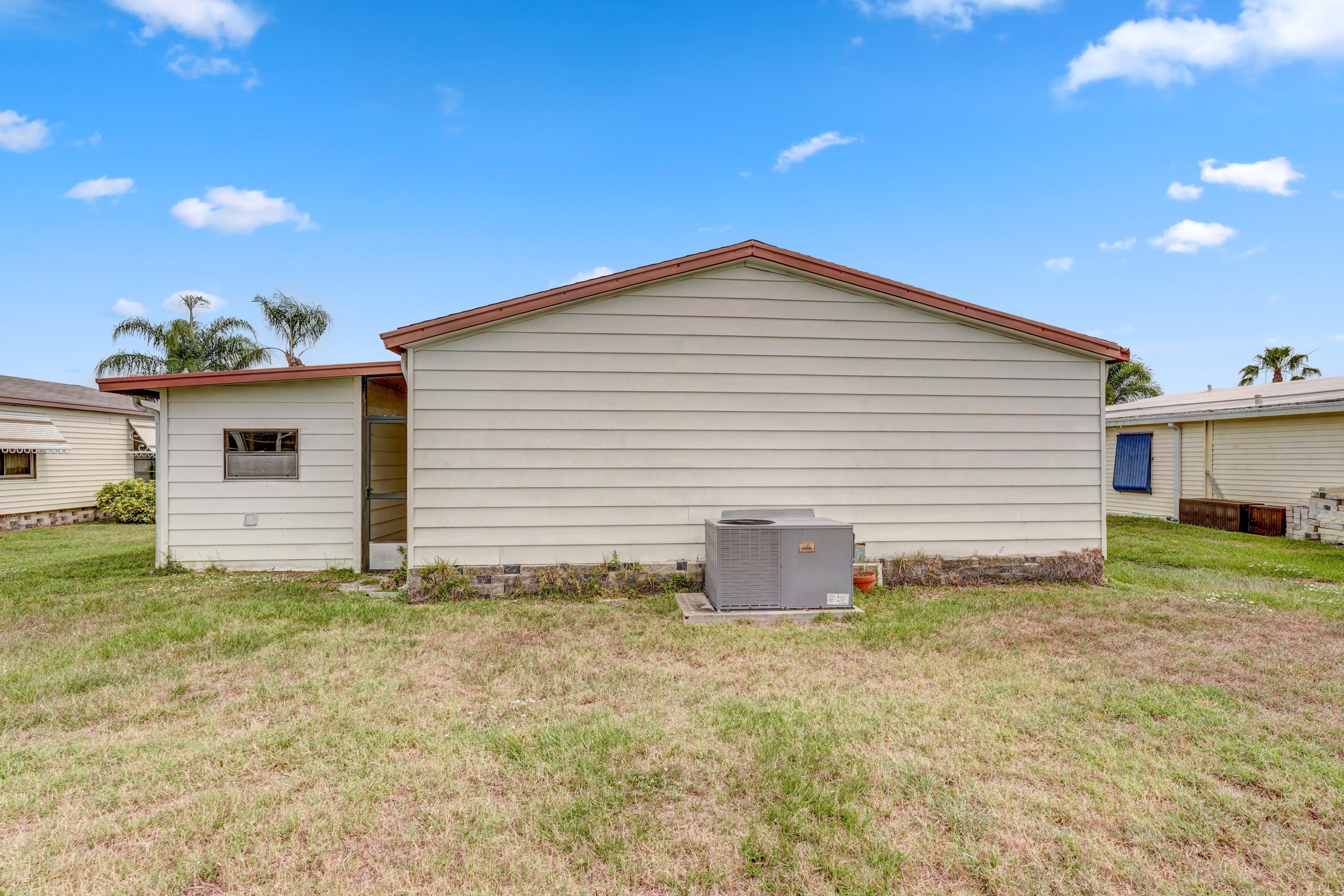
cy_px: 448
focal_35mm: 16
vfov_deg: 73.8
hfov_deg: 96.7
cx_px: 672
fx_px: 597
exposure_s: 1/1250
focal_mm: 16
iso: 400
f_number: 8
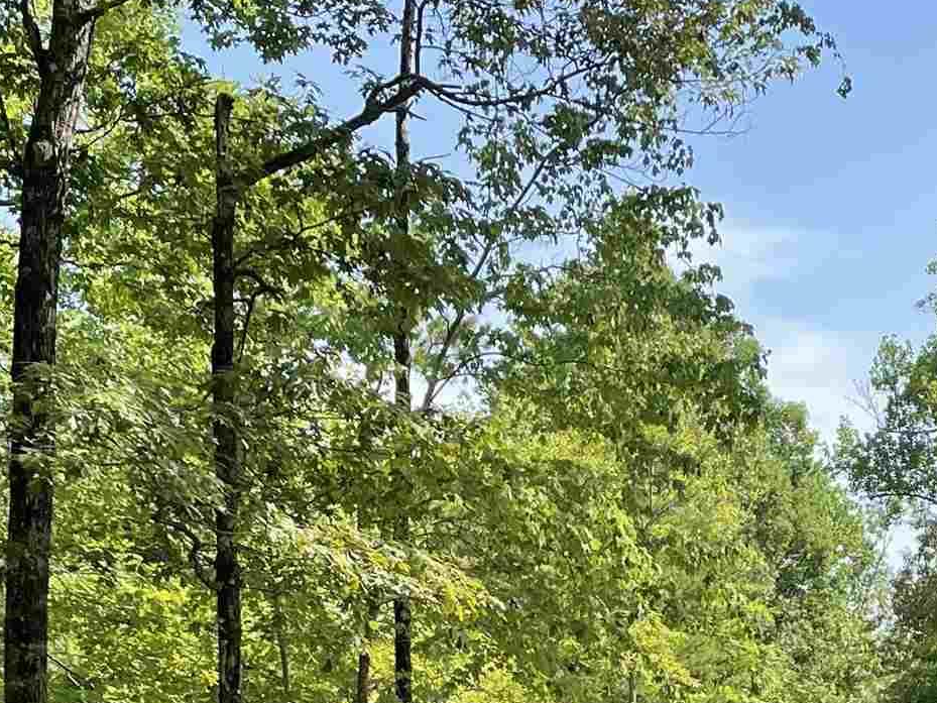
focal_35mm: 86
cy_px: 992
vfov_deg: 16.0
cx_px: 782
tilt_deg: -6.4
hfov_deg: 22.4
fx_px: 2328
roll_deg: +1.5
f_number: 1.6
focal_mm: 4.2
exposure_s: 1/932
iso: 32
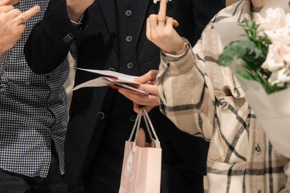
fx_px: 918
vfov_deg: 11.9
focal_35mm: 114
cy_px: 14
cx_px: 97
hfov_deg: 17.9
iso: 3200
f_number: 2.5
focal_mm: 54
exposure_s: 1/320
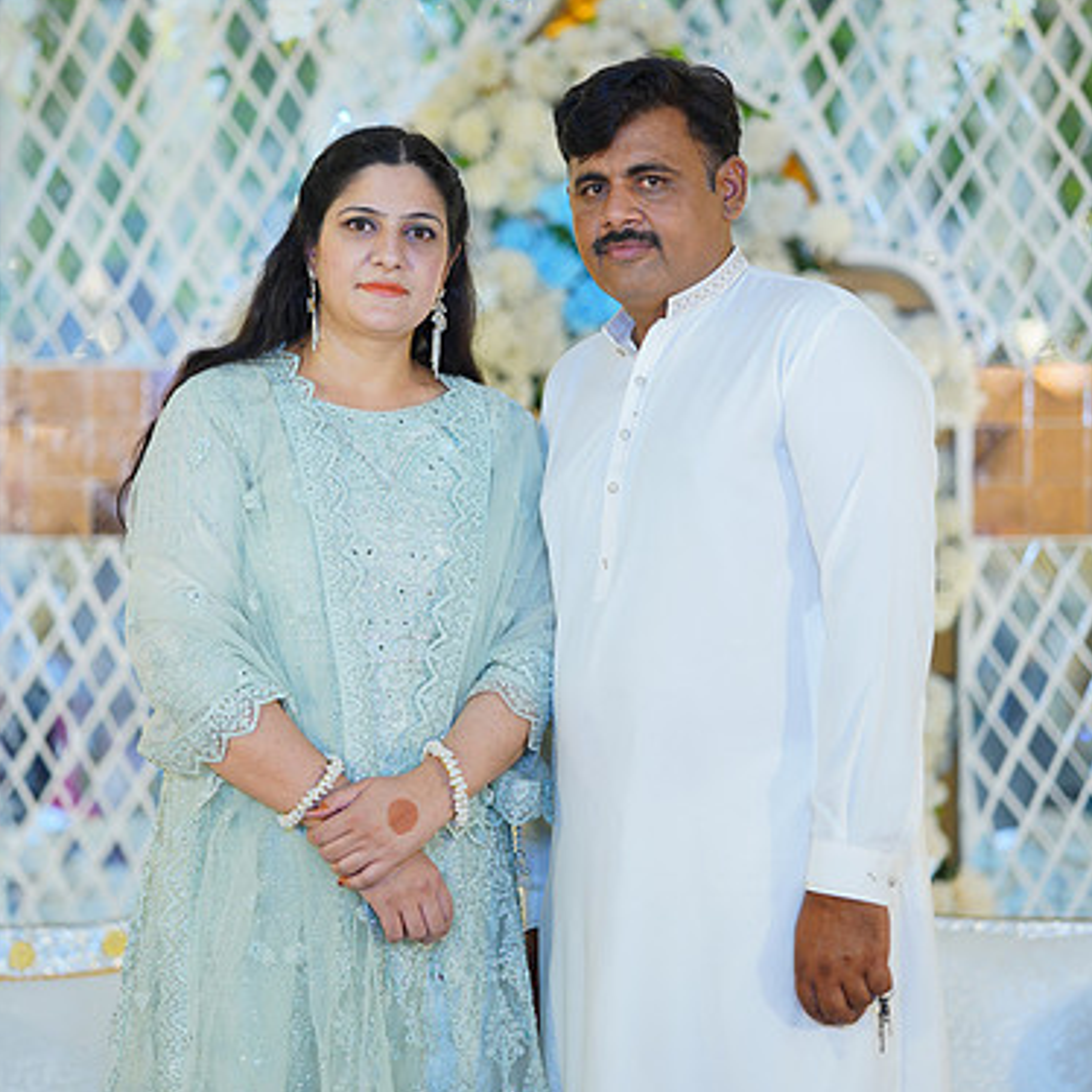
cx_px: 542
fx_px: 3997
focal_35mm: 112
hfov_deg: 15.6
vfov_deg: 15.5
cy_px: 458
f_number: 1.4
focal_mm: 85
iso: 100
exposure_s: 1/160
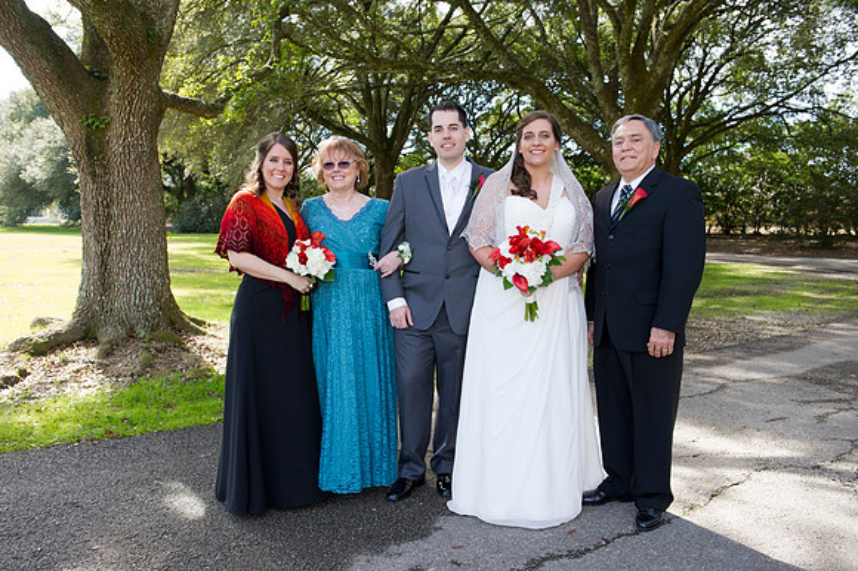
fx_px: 762
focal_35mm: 32
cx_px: 429
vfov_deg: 41.1
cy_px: 286
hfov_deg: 58.7
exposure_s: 1/100
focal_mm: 32
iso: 320
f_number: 5.6
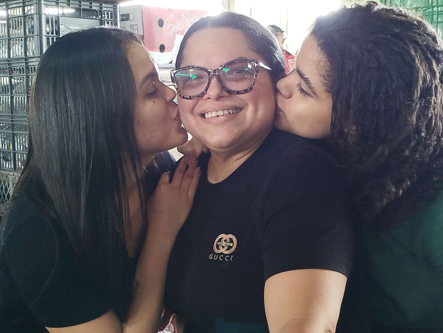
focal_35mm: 48
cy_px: 166
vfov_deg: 30.3
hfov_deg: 39.7
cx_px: 222
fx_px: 614
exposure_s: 1/30
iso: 160
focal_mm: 5.31
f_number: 1.7
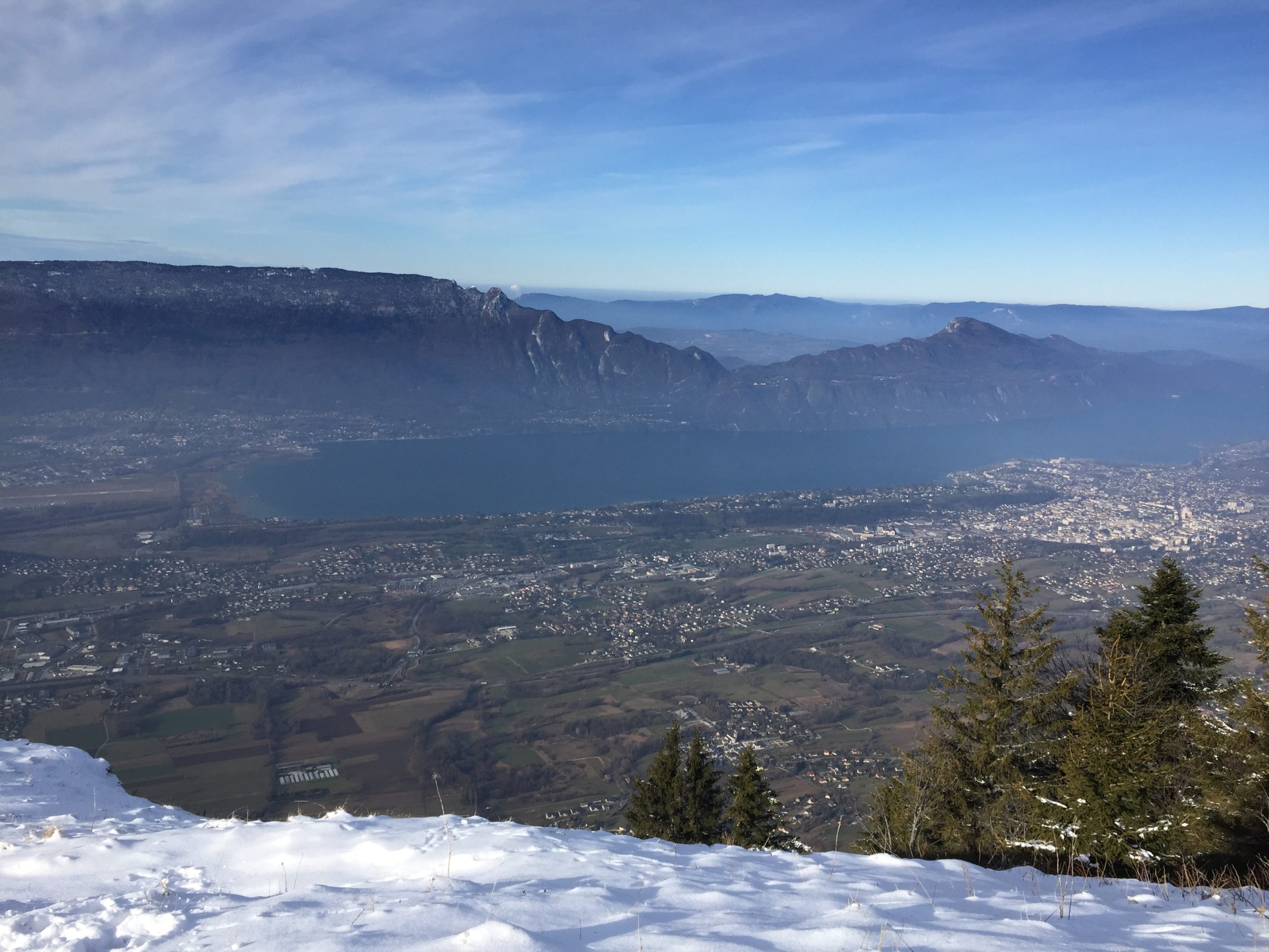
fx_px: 1063
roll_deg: -2.1
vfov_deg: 48.2
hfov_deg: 61.7
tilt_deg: -10.1
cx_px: 634
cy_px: 476
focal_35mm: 29
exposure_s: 1/2326
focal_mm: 4.15
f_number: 2.2
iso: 32
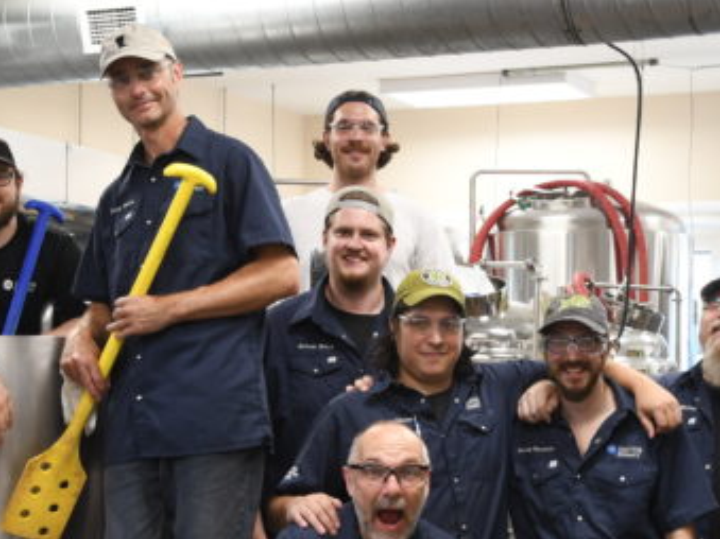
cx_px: 442
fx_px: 1767
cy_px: 365
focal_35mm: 85
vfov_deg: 17.3
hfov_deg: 23.0
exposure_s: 1/8
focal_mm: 25
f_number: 8
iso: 400
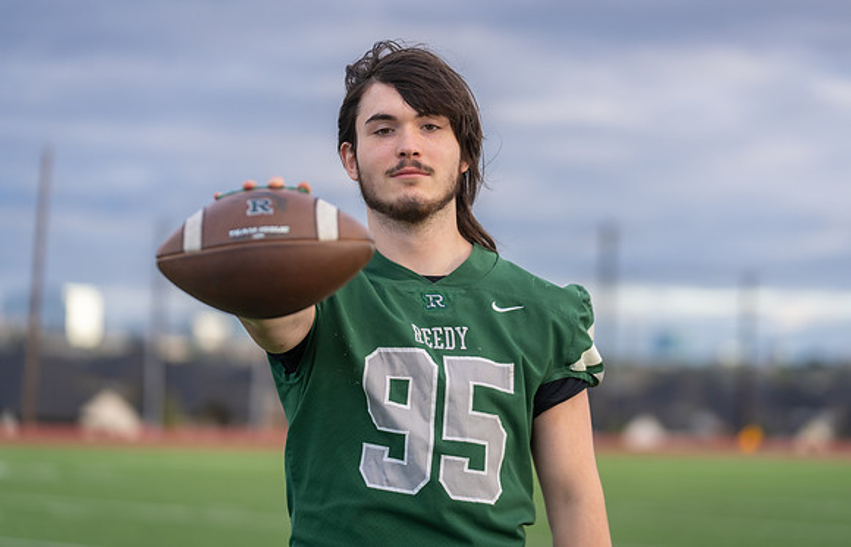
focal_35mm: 127
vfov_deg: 10.5
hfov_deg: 16.3
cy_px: 255
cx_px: 456
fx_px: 2964
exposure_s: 1/400
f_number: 2.8
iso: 100
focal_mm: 117
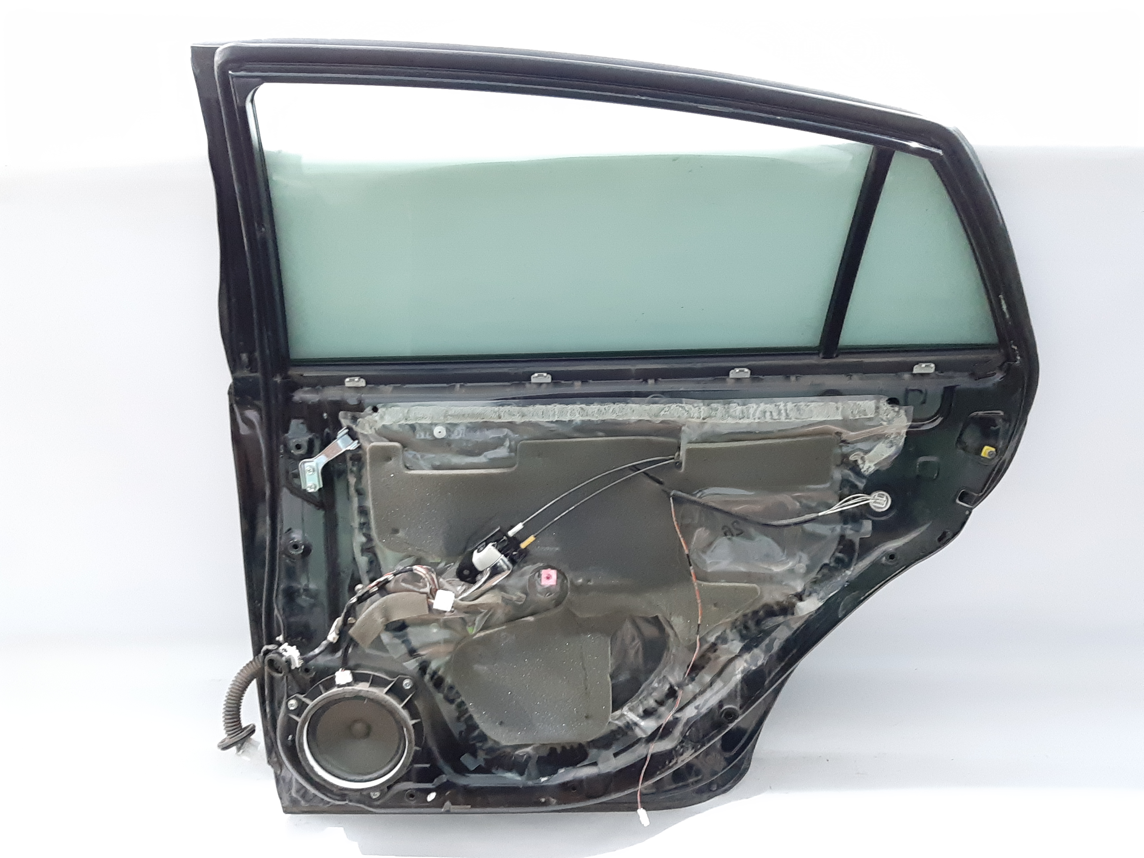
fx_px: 892
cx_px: 572
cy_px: 429
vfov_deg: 51.4
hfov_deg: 65.3
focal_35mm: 27
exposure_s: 1/20
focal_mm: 3.93
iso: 500
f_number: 1.7
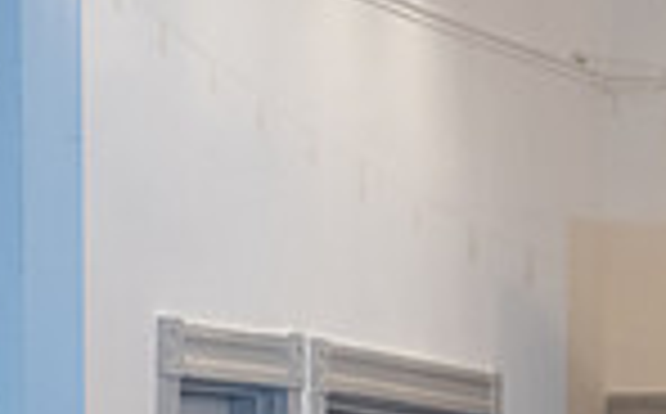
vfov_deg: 3.8
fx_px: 6126
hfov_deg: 6.2
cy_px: 775
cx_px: 829
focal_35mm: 338
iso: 1600
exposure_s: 1/200
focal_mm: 75
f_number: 2.8
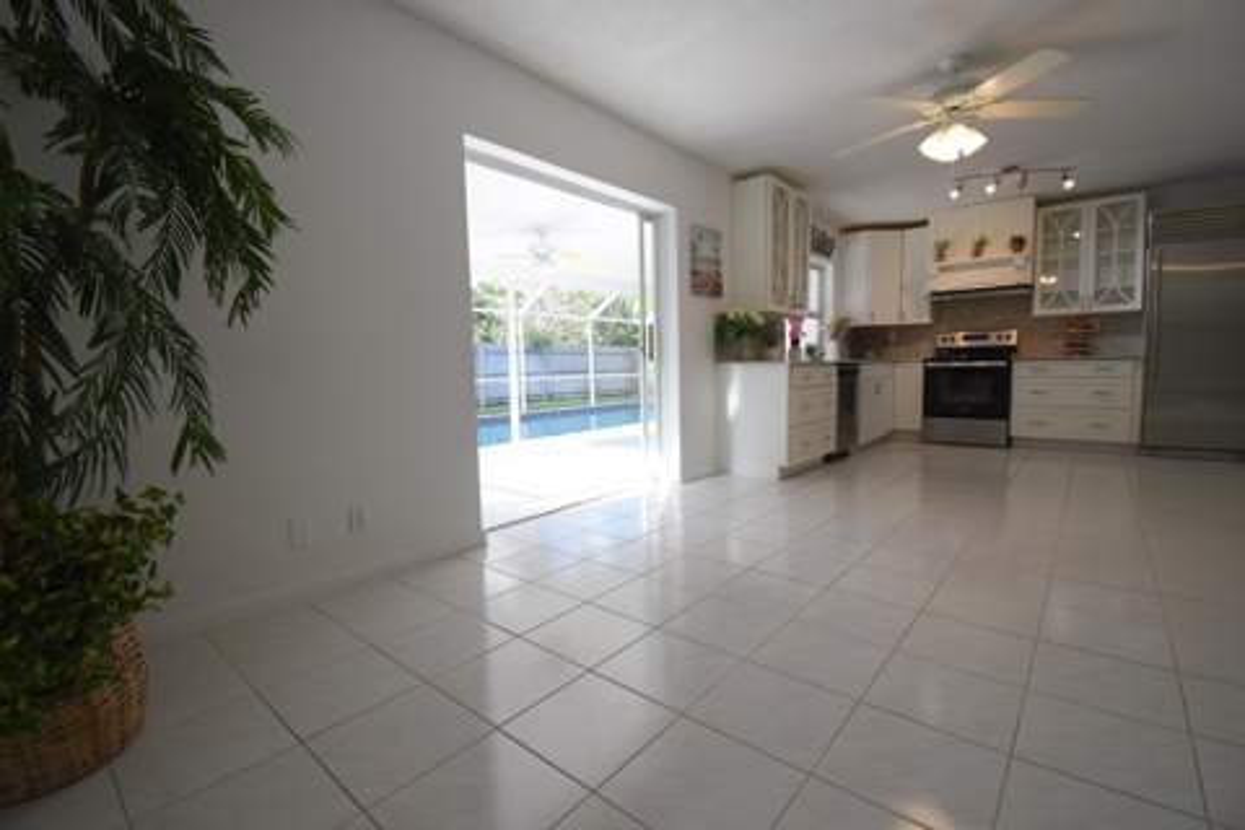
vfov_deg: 77.3
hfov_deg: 100.4
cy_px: 415
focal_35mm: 15
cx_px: 622
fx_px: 519
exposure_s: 1/160
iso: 400
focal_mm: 10
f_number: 6.3
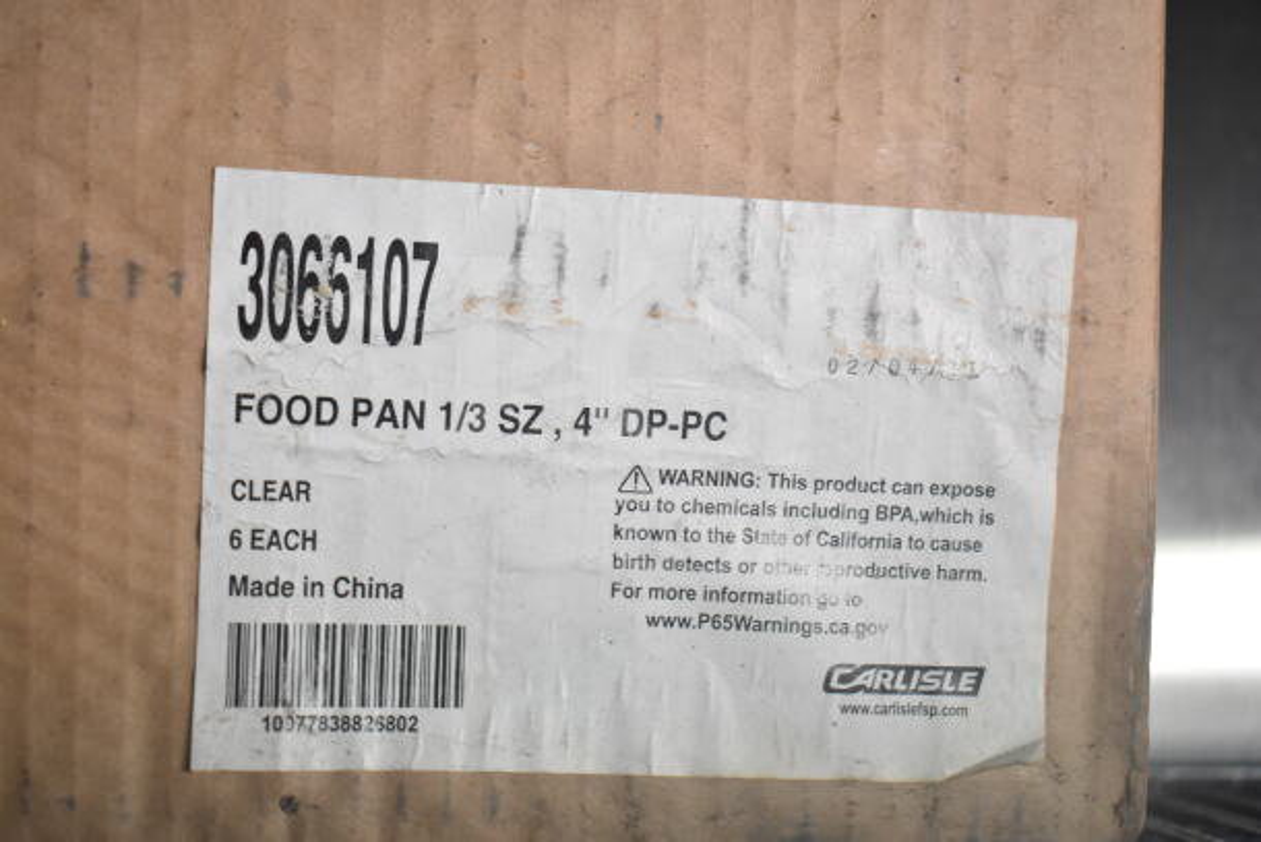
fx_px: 1892
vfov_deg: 25.1
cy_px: 421
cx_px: 630
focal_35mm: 54
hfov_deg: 36.9
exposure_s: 1/80
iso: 1600
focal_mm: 36
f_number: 4.8
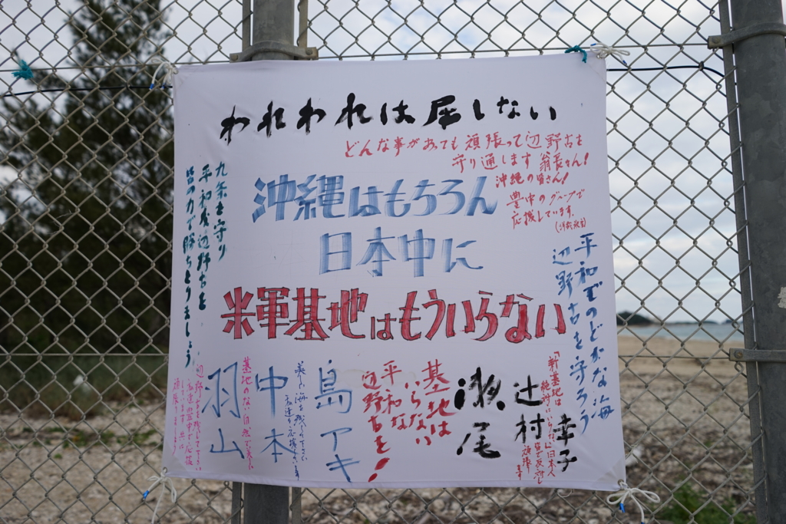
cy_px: 262
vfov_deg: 46.4
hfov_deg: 65.5
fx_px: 611
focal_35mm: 28
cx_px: 393
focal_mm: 28
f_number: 3.5
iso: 100
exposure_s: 1/500
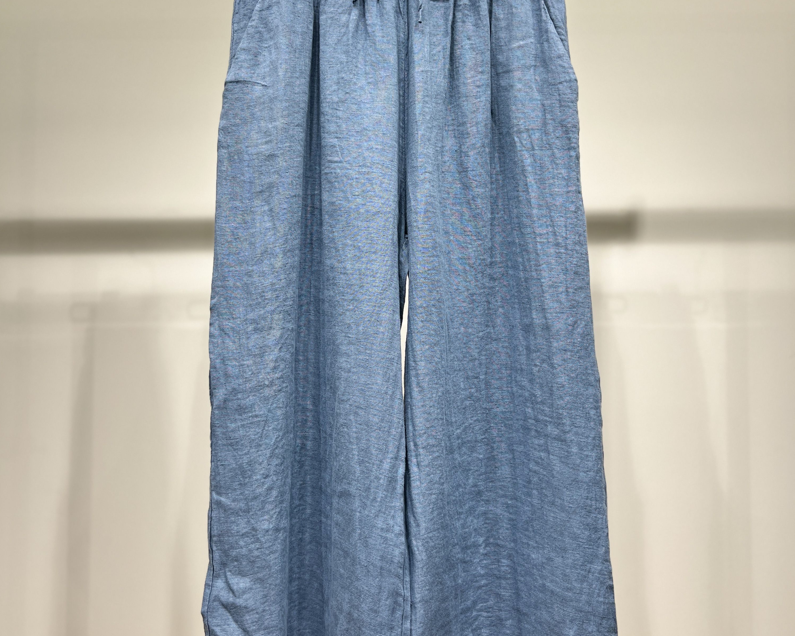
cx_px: 396
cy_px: 234
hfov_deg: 52.8
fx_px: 800
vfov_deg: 43.0
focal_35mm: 34
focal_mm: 5.7
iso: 50
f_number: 1.5
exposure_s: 1/320
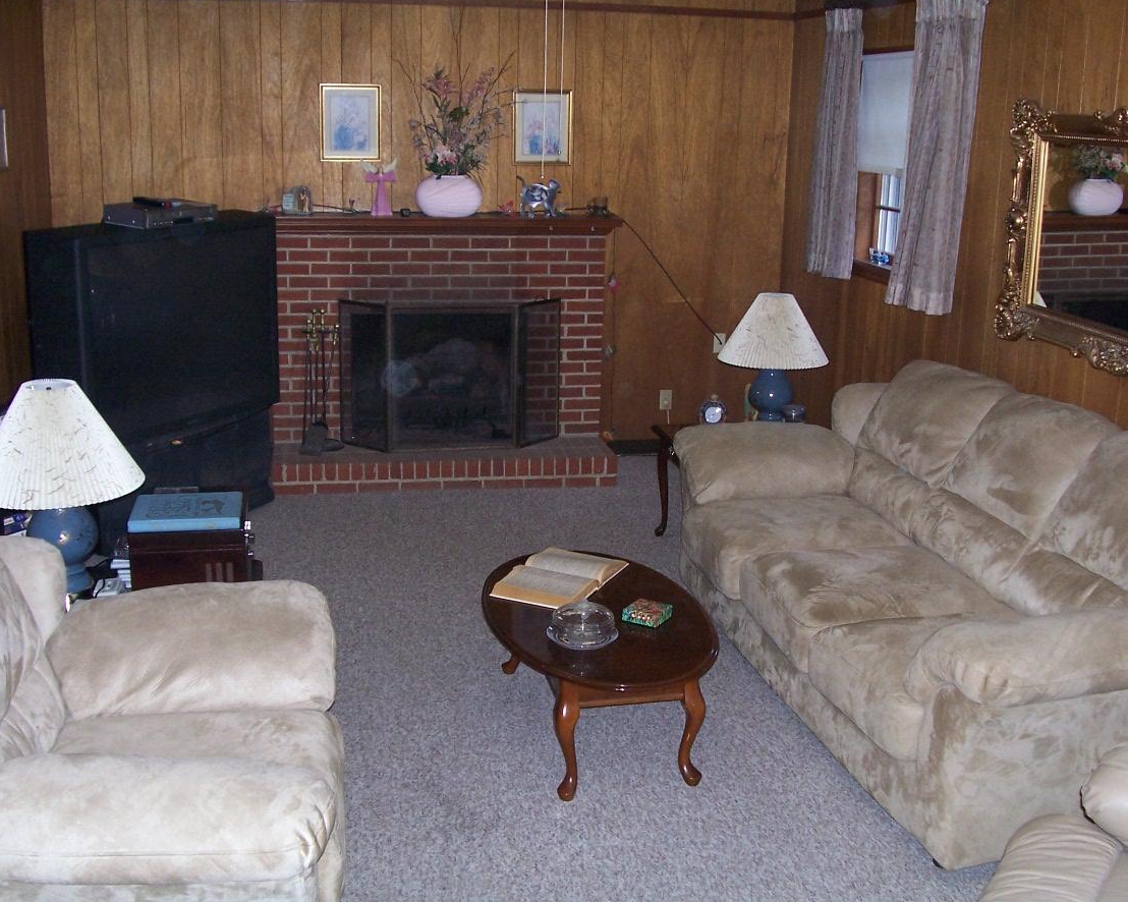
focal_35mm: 37
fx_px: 1235
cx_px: 564
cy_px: 450
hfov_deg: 49.1
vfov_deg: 40.1
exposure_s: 1/60
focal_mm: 6
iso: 140
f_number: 2.8
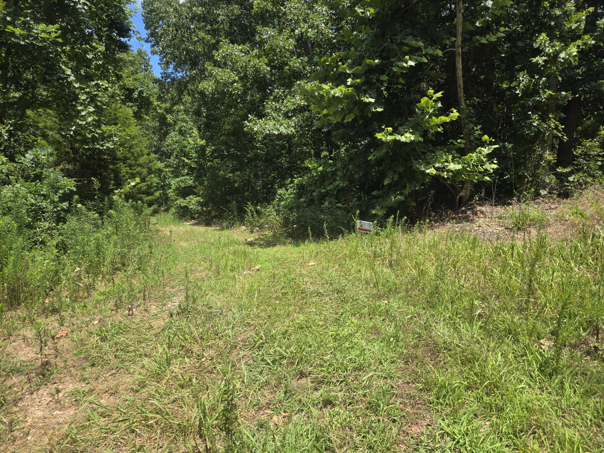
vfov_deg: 58.9
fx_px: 401
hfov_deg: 73.9
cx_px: 302
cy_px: 226
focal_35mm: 23
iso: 25
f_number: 1.8
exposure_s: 1/1064
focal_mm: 5.4
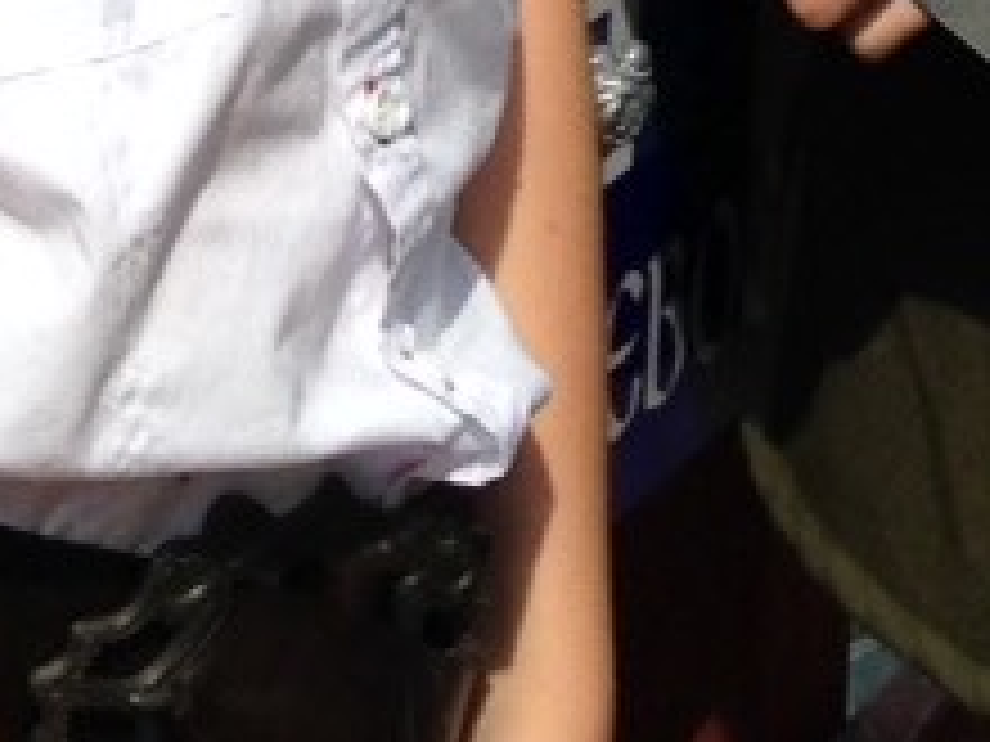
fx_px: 6864
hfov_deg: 8.2
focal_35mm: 240
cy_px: -1664
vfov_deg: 5.7
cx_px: 207
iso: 50
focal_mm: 4.12
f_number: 2.4
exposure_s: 1/1695
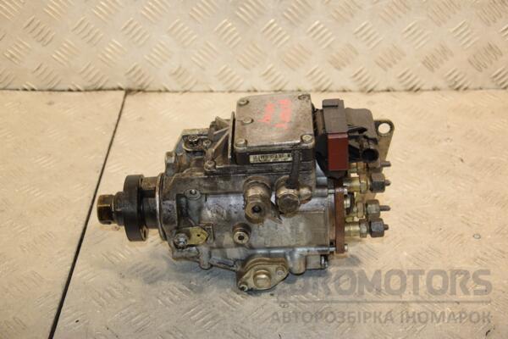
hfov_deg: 33.4
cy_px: 170
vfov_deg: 22.6
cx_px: 254
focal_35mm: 60
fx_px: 847
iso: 800
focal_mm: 40
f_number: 5
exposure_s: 1/200
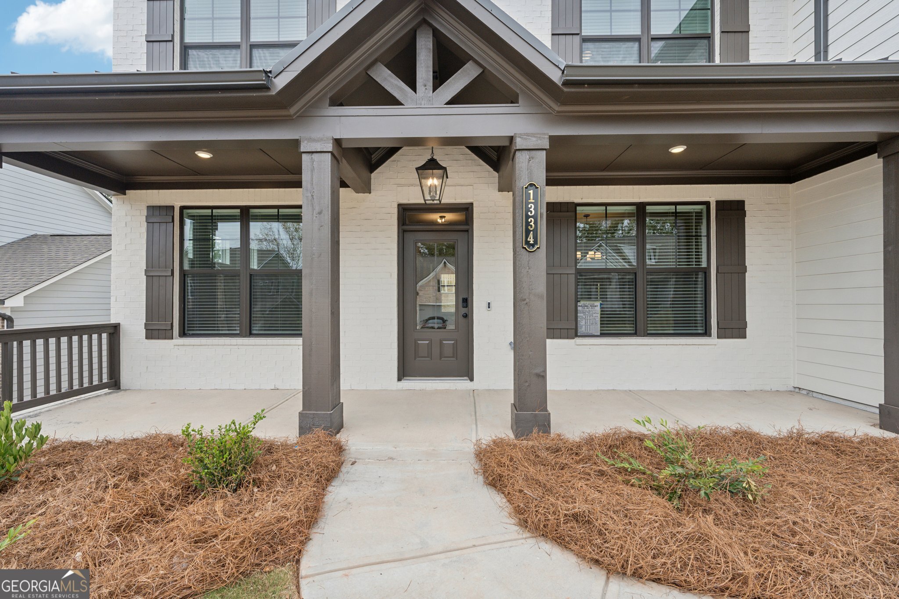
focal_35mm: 14
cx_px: 450
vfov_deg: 81.2
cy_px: 300
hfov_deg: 104.3
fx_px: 350
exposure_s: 1/200
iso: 320
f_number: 8
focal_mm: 14
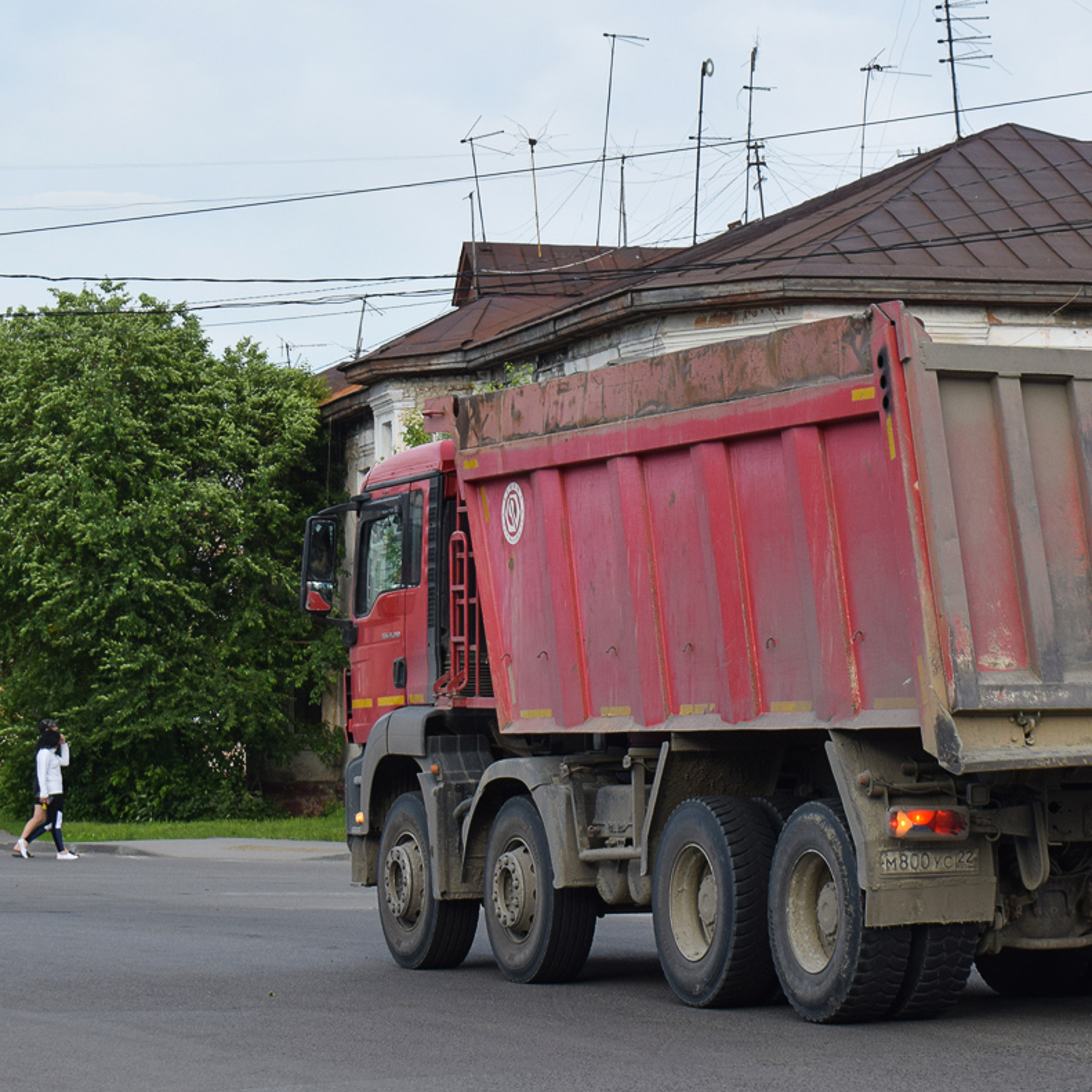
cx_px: 823
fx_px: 3176
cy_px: 545
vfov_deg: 19.5
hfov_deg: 19.4
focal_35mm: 89
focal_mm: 46
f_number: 8
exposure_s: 1/250
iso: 220
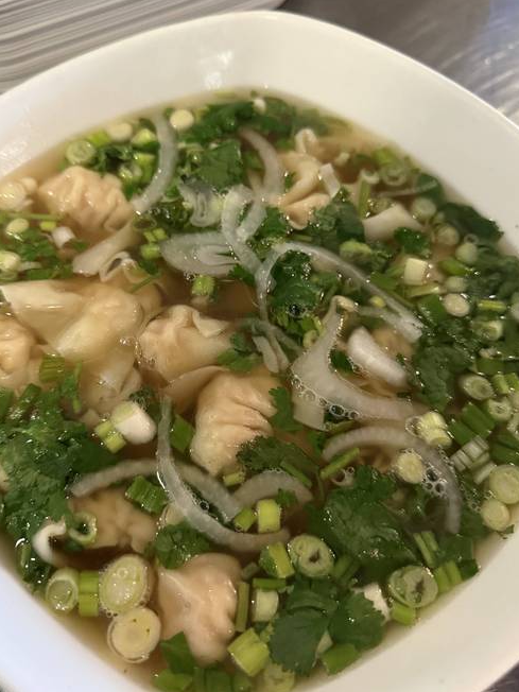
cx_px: 238
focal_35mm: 27
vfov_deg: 65.3
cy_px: 327
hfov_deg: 51.3
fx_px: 540
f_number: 1.78
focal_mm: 6.76
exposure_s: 1/40
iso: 1000
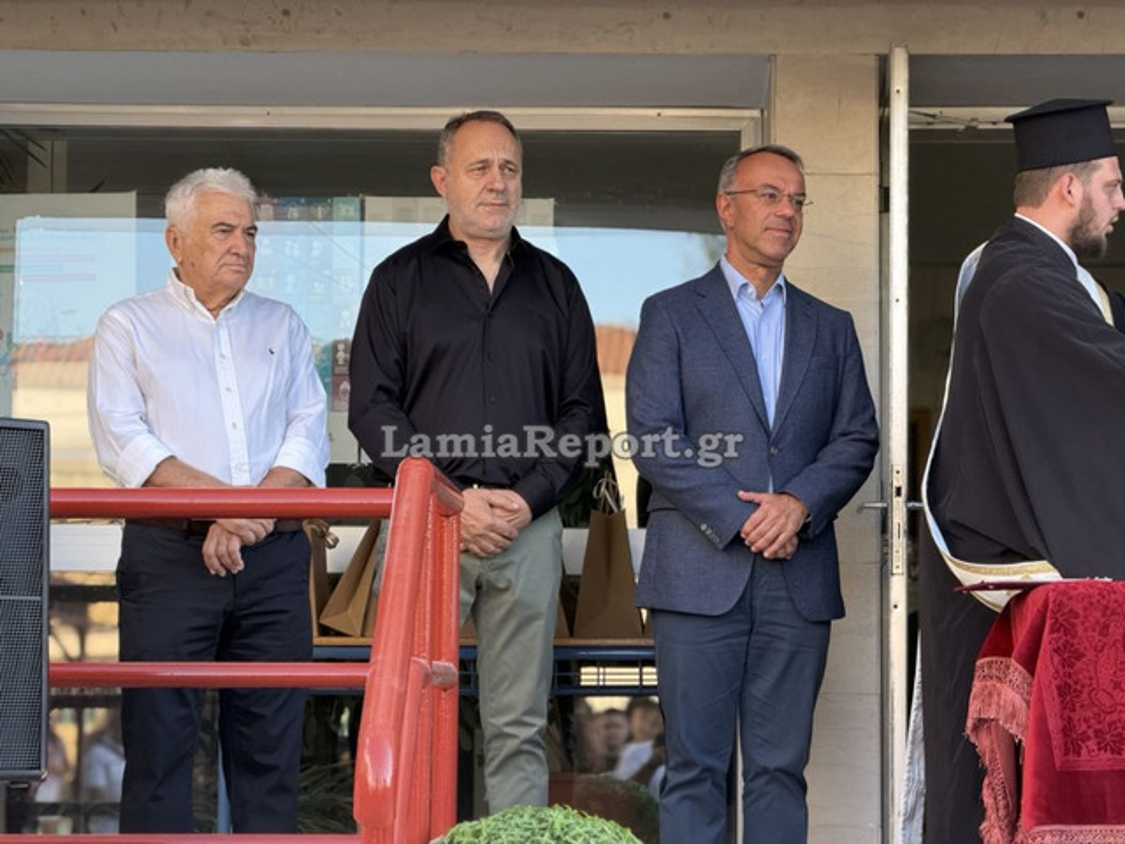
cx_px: 562
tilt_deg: +5.5
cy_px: 422
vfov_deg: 14.8
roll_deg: -0.3
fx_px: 3250
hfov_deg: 19.6
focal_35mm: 100
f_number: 2.8
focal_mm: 16.89
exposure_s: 1/121
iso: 125
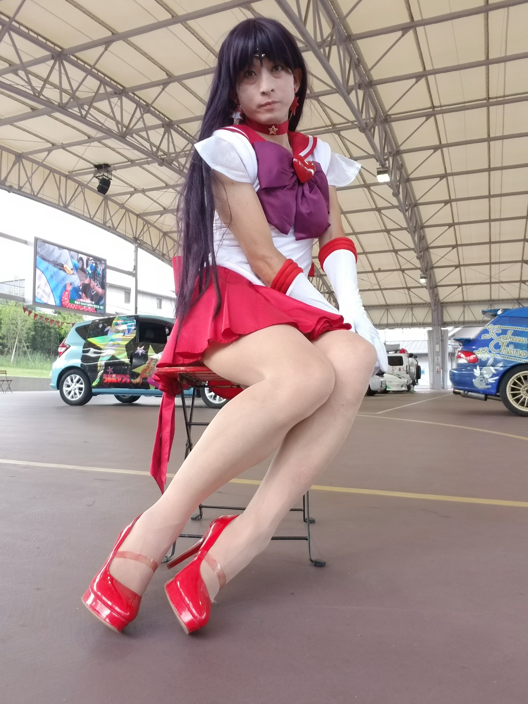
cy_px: 352
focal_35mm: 25
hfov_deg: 54.9
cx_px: 264
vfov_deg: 69.4
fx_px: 508
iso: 40
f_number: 1.7
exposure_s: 1/100
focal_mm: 2.95
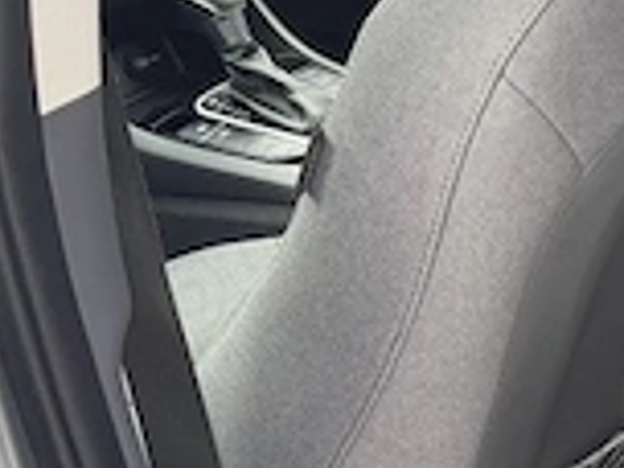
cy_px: 160
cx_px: 1211
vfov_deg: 15.5
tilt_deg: -29.1
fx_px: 1713
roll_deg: +3.0
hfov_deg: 16.3
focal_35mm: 95
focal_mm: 6.76
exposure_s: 1/185
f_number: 1.78
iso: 125
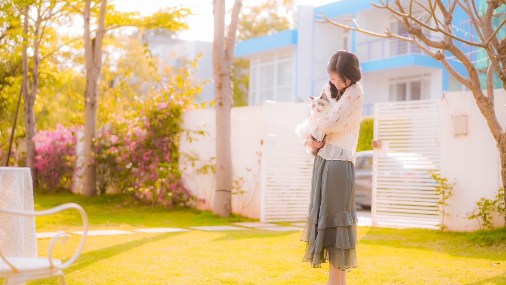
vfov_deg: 20.7
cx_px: 254
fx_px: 778
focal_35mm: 58
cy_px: 153
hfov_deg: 36.0
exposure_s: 1/2000
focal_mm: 55
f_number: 2
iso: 200
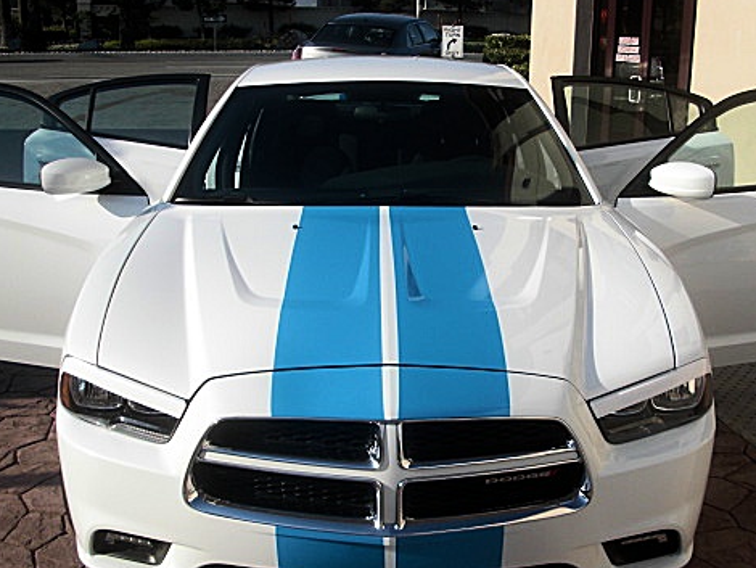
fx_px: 1071
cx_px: 407
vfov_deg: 29.7
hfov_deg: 38.9
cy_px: 314
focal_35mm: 49
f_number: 2.8
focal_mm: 6.3
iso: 50
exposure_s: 1/1000
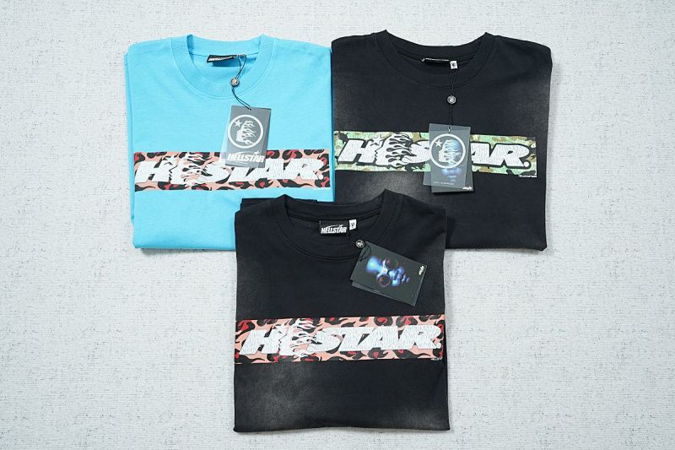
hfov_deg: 54.4
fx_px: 656
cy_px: 225
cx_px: 338
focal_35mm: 35
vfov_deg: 37.8
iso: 1600
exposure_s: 1/100
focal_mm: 35
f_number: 10
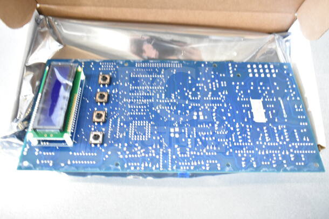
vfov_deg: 41.7
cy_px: 110
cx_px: 164
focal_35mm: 32
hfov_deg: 59.5
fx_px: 288
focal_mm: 21
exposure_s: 1/30
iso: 2000
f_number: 3.8
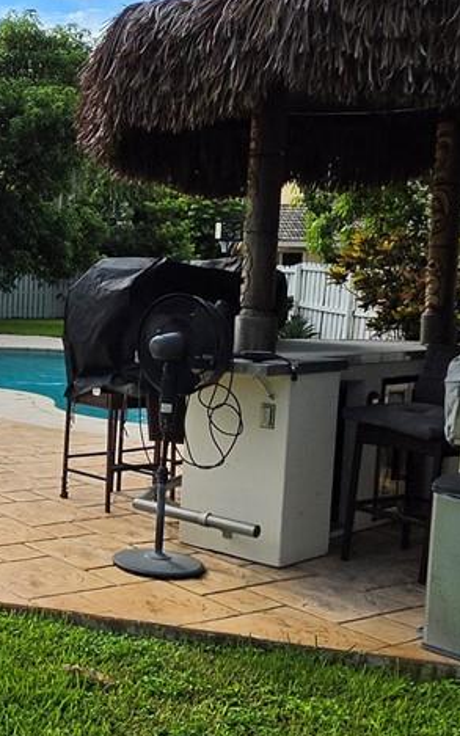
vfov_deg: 42.6
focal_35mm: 47
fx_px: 943
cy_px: 381
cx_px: -137
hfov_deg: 24.1
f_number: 1.9
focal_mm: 2.2
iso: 32
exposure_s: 1/5747
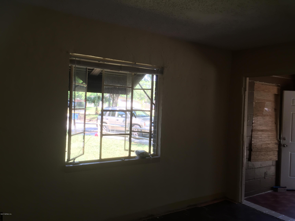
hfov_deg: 61.7
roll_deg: -1.3
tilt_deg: -0.3
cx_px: 148
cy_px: 110
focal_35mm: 29
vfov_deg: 48.2
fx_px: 247
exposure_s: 1/120
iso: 50
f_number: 2.2
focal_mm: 4.15
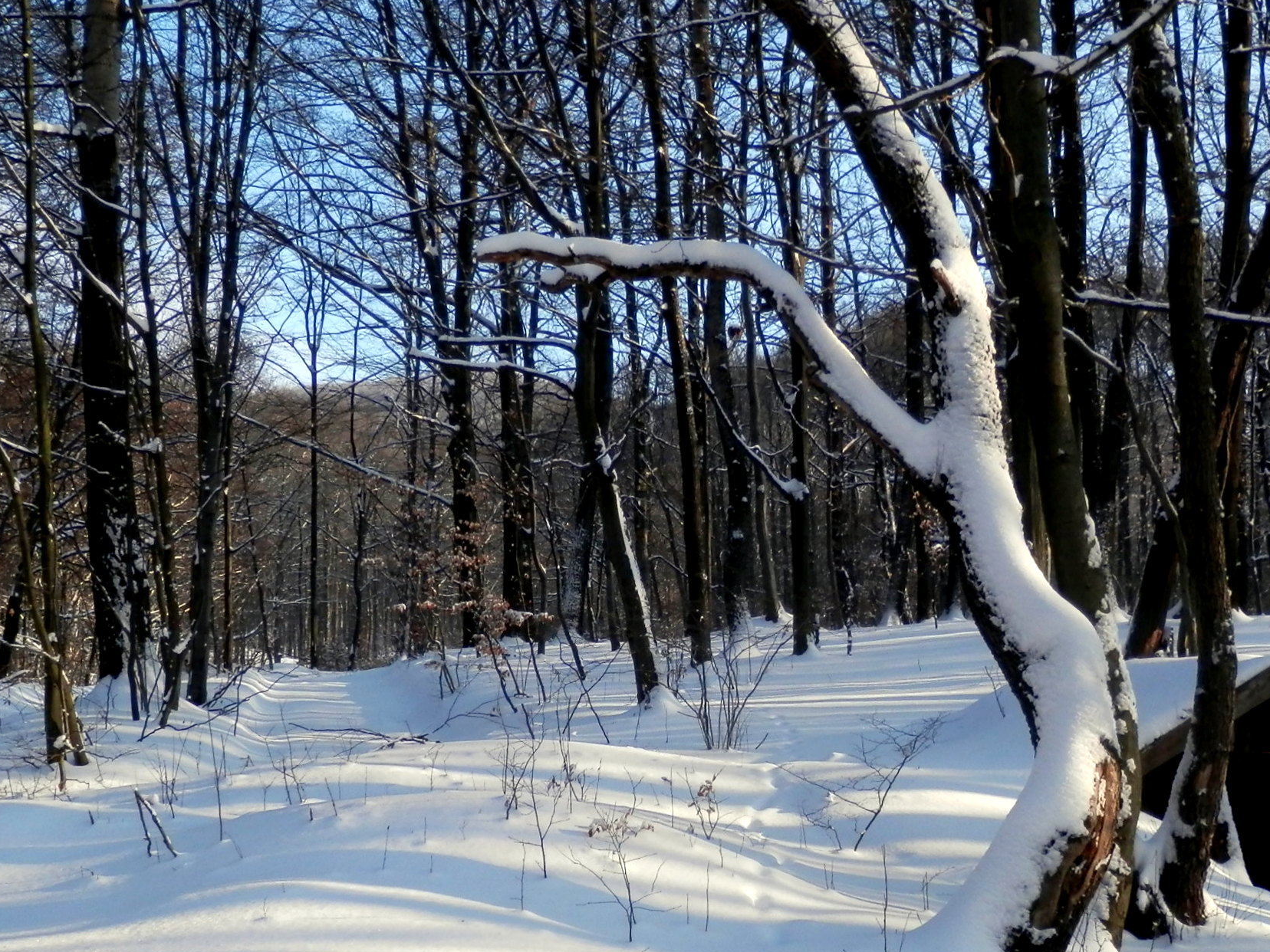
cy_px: 661
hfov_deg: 37.5
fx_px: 1871
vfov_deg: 28.3
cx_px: 630
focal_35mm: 51
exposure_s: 1/400
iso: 80
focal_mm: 6
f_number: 3.4
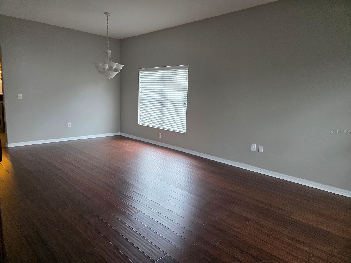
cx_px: 176
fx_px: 233
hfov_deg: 73.9
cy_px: 132
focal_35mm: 23
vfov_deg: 58.9
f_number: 1.7
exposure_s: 1/120
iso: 200
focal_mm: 6.3
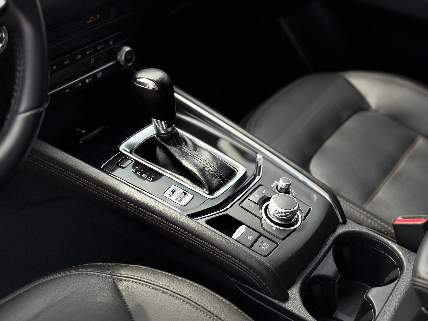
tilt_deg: -34.3
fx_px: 593
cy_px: 160
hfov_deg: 39.7
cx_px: 214
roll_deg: -3.9
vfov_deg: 30.3
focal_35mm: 48
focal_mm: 6.76
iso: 64
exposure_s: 1/1637
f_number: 1.78
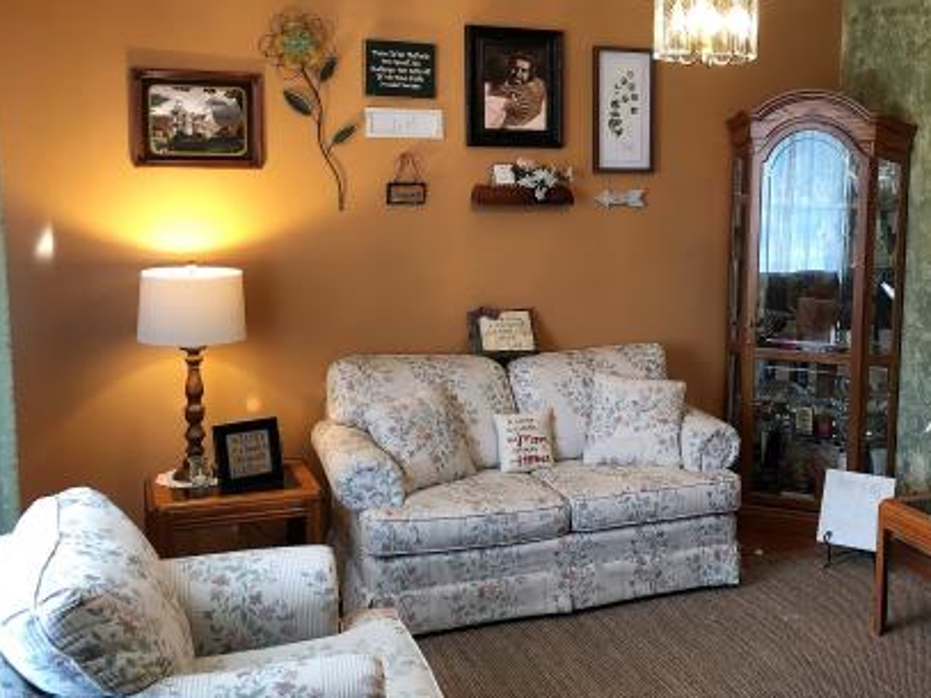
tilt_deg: -7.0
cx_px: 723
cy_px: 288
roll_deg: -2.2
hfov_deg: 41.4
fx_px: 1183
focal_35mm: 44
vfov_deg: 32.8
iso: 40
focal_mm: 3.99
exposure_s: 1/20
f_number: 1.8
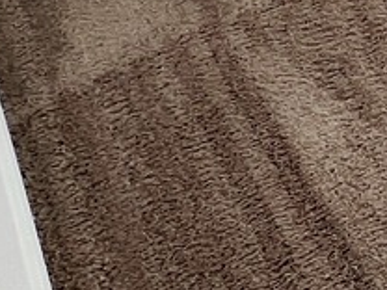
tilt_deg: -25.6
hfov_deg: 13.2
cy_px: -271
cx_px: 1018
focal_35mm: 90
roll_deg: +0.1
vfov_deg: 14.1
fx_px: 1006
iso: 40
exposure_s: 1/120
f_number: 1.8
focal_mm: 1.57
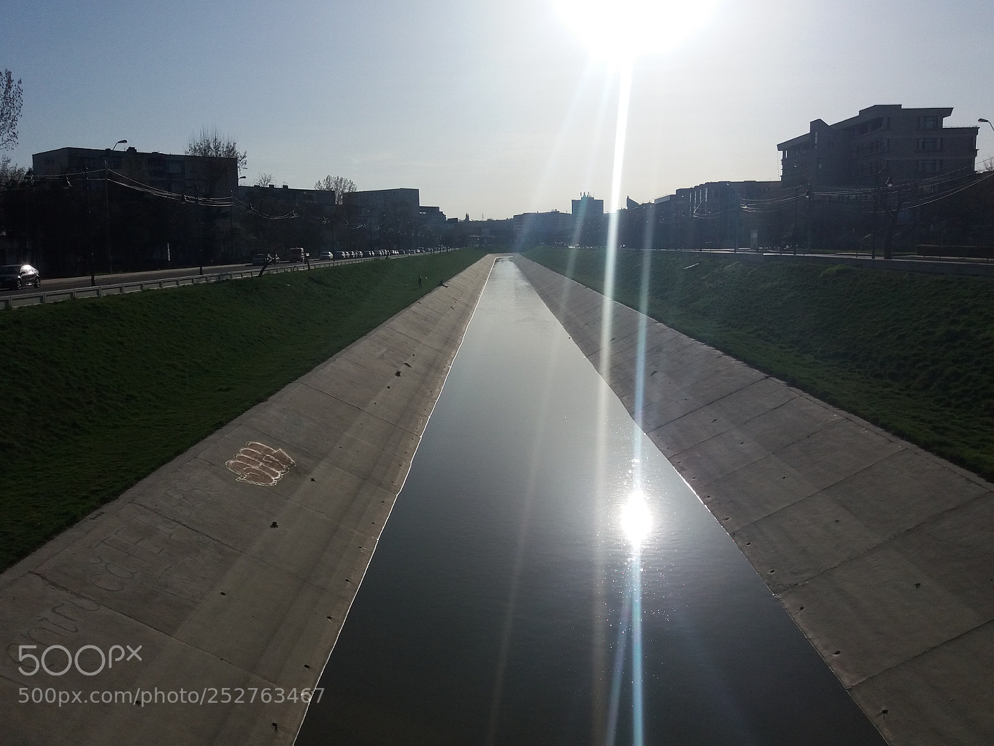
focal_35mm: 30
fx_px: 862
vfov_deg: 46.8
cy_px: 348
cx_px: 509
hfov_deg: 60.0
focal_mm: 3.7
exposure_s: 1/6691
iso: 64
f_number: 1.9
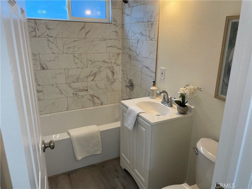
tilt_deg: -17.2
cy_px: 94
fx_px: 189
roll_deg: -1.1
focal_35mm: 26
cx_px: 126
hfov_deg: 67.3
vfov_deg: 53.1
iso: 100
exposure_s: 1/120
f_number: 1.6
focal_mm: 4.2
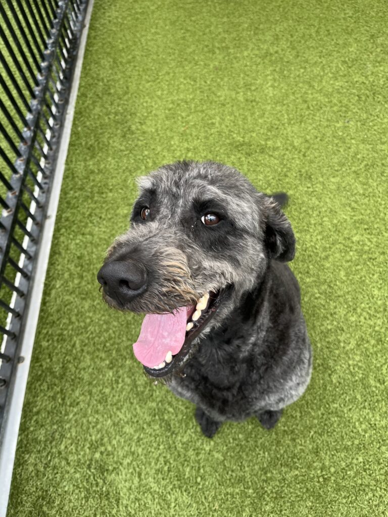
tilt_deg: -60.2
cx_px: 194
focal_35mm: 26
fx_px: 389
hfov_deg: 53.1
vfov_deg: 67.3
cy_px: 258
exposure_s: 1/122
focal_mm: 5.1
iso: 80
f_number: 1.6
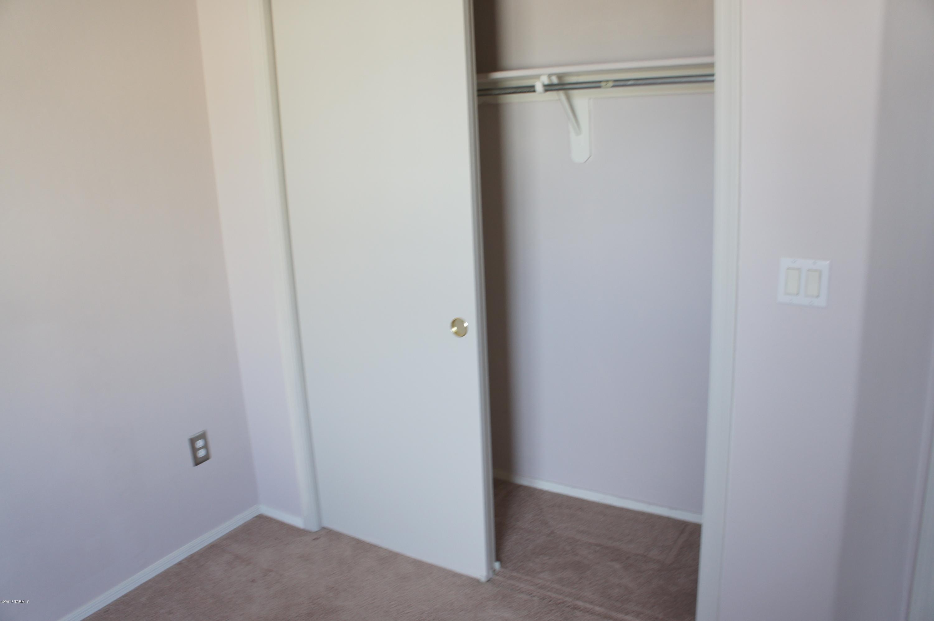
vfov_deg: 47.9
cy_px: 310
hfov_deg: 67.4
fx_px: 700
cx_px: 467
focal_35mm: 27
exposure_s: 1/30
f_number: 4.5
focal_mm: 18
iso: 250
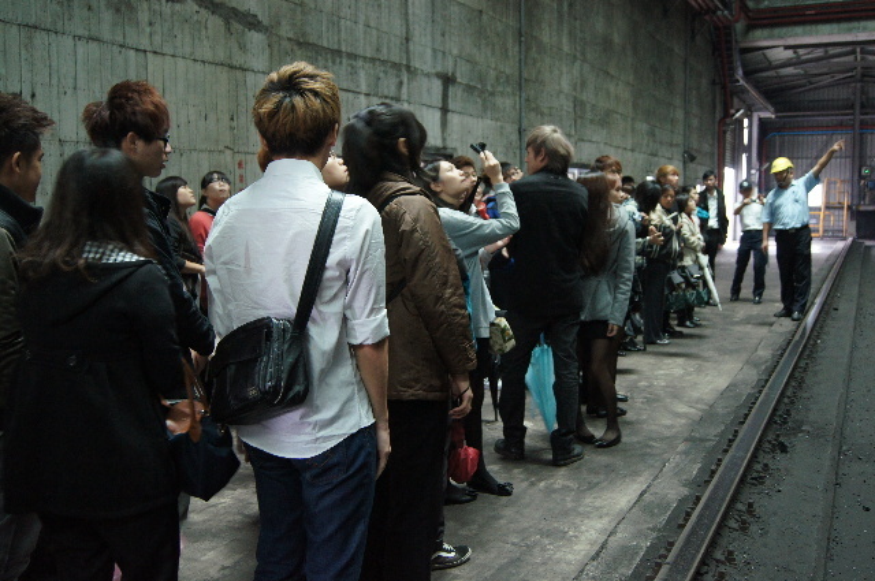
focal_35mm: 36
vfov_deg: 36.8
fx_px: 874
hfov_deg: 53.2
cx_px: 438
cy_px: 290
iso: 1600
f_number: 4
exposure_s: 1/15
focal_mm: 24
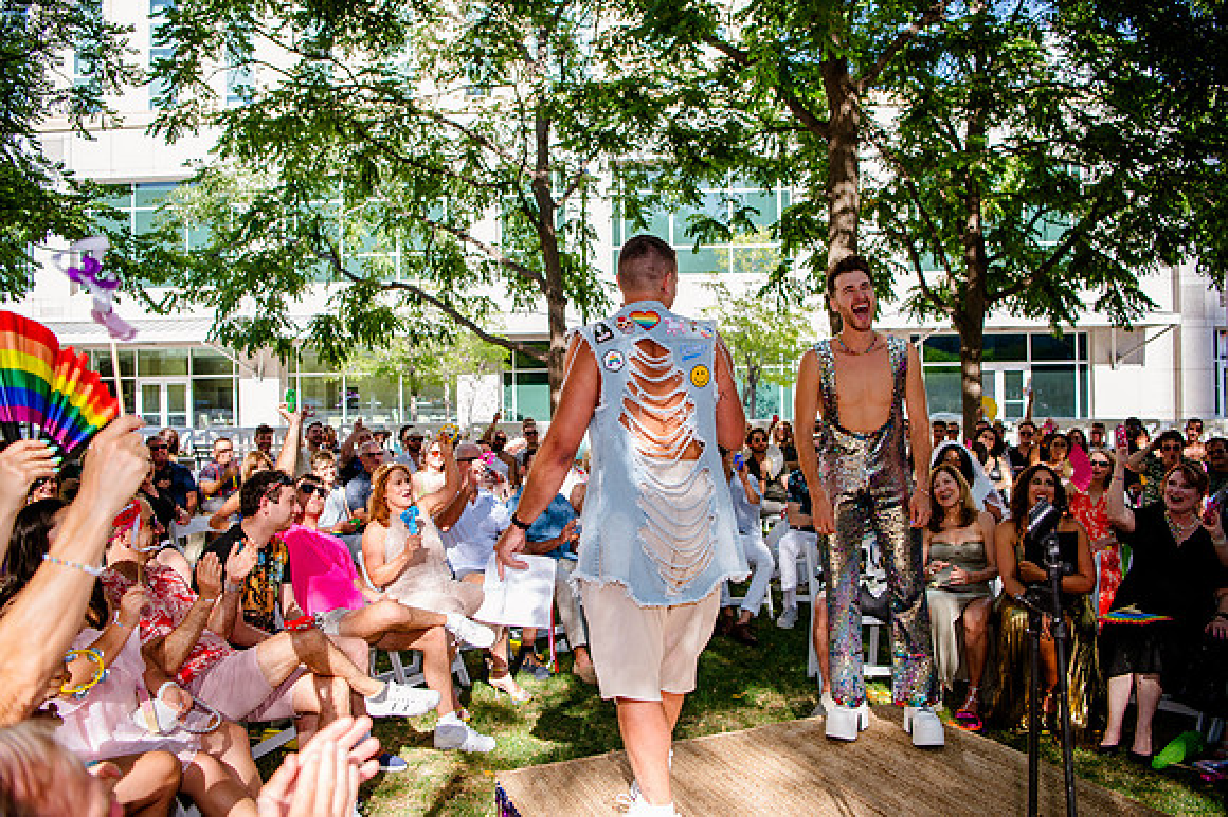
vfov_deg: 47.6
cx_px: 614
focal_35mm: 27
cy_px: 408
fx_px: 927
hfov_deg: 67.0
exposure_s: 1/500
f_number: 3.2
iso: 200
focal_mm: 27
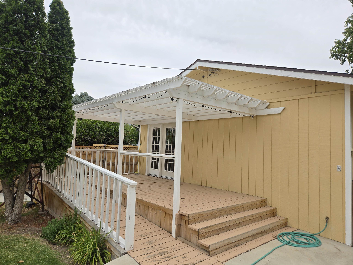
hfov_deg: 73.9
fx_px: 235
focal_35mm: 23
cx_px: 176
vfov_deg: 58.9
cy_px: 132
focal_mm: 5.4
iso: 25
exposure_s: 1/1925
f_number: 1.8
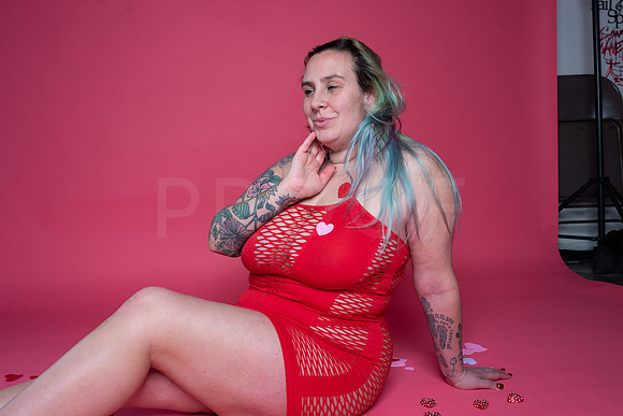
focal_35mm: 35
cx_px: 312
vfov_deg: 37.9
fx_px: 606
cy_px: 208
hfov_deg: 54.4
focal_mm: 35
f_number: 8
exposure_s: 1/160
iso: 100
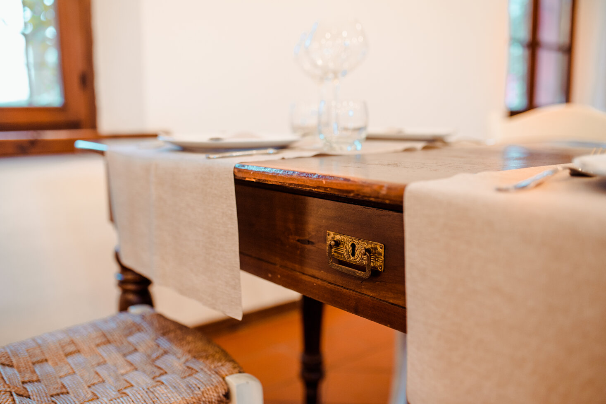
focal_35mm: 35
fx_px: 589
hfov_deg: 54.5
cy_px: 202
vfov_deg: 37.8
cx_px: 303
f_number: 2
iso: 640
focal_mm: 35
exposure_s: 1/100
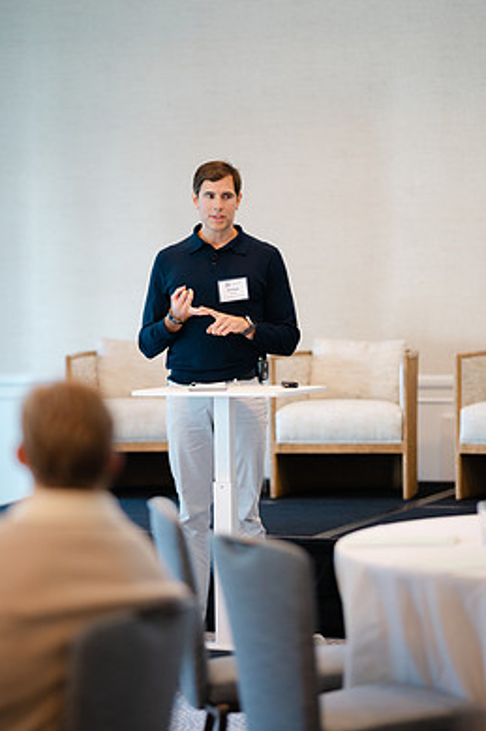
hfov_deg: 11.3
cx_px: 232
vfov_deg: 16.9
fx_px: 2457
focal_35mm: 121
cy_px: 379
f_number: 1.4
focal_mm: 105
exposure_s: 1/125
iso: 250
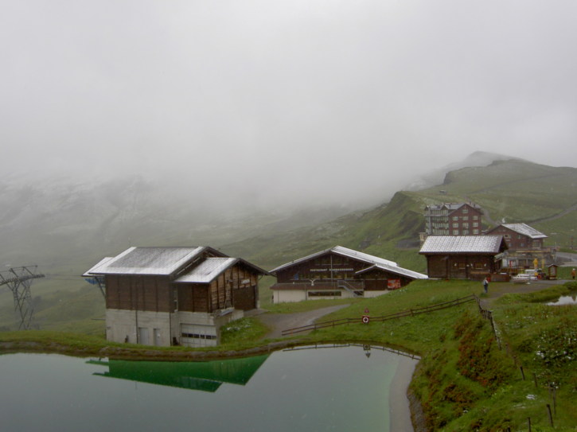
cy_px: 216
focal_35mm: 34
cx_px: 288
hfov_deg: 54.0
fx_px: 566
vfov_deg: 41.8
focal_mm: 5.6
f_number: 4.7
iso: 50
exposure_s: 1/400
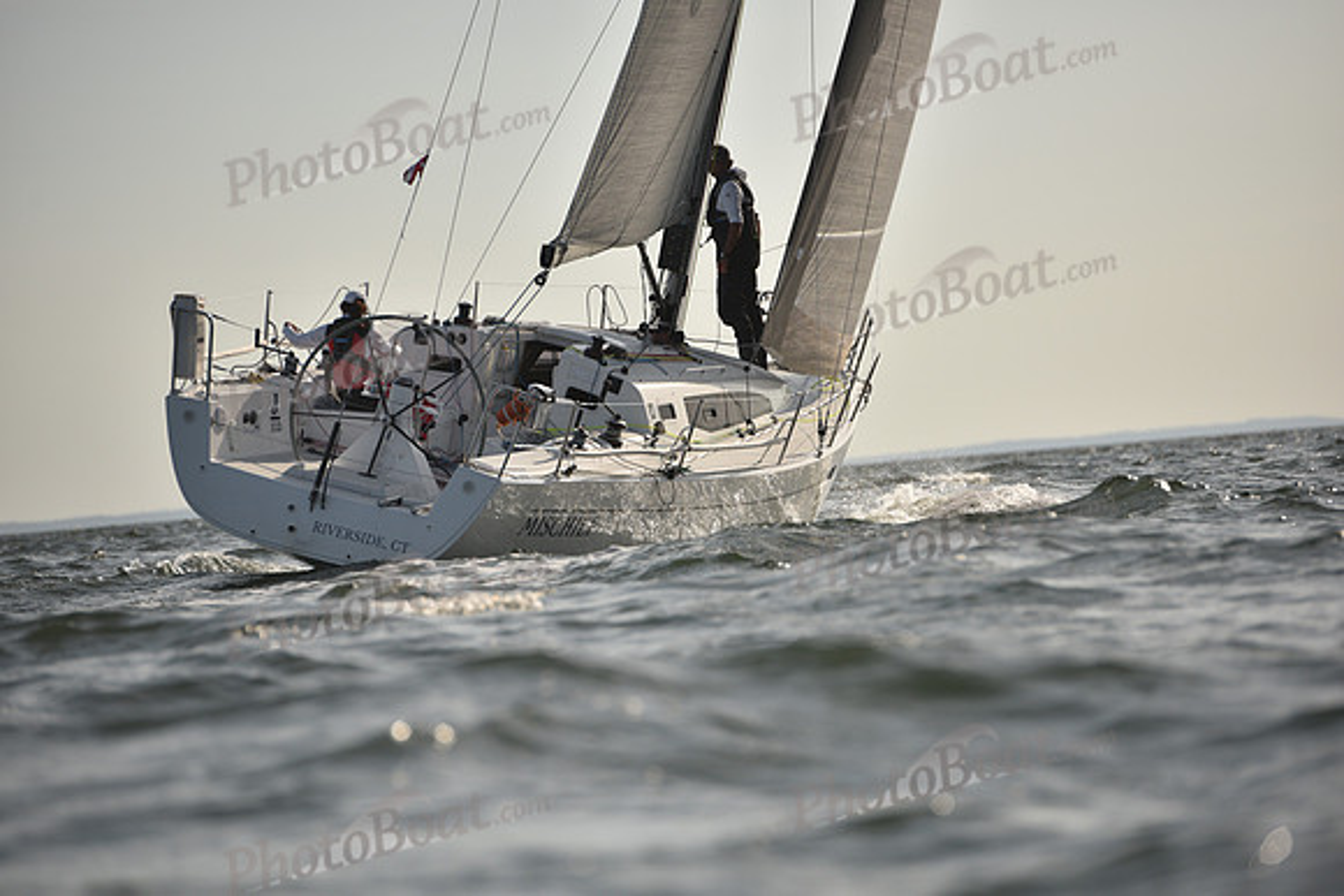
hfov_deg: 10.3
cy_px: 448
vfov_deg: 6.9
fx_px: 7468
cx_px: 672
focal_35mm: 200
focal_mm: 200
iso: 250
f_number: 4
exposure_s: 1/2000
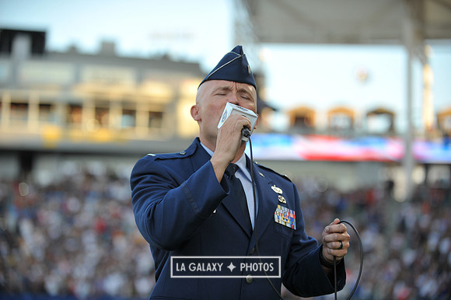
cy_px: 150
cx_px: 226
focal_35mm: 98
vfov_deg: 13.9
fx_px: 1227
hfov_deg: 20.8
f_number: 2.8
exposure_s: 1/640
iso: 400
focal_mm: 98
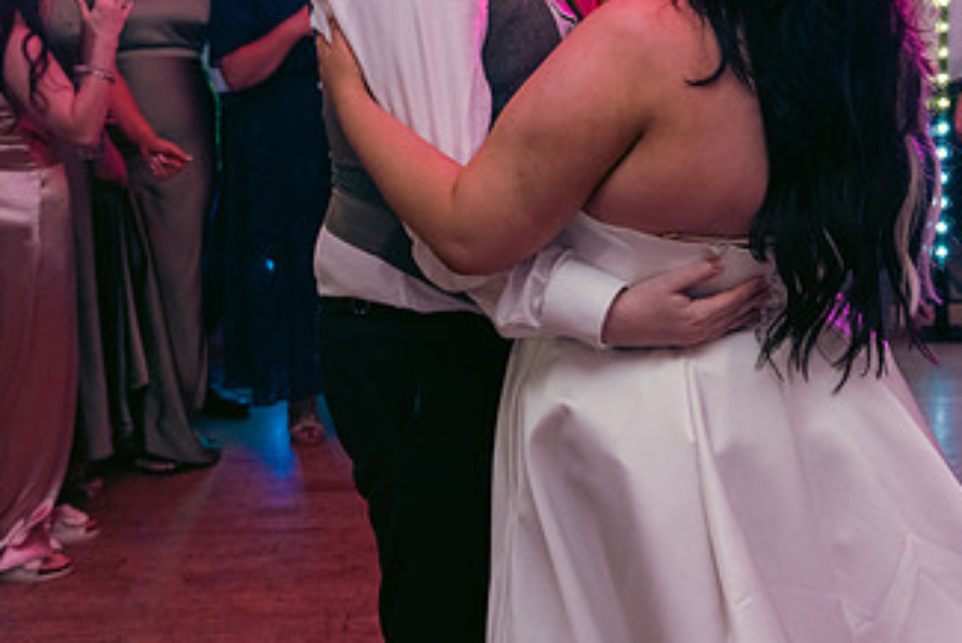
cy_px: 203
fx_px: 1764
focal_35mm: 66
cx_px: 642
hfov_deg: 30.3
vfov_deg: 20.5
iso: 2500
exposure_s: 1/160
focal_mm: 37
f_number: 3.5
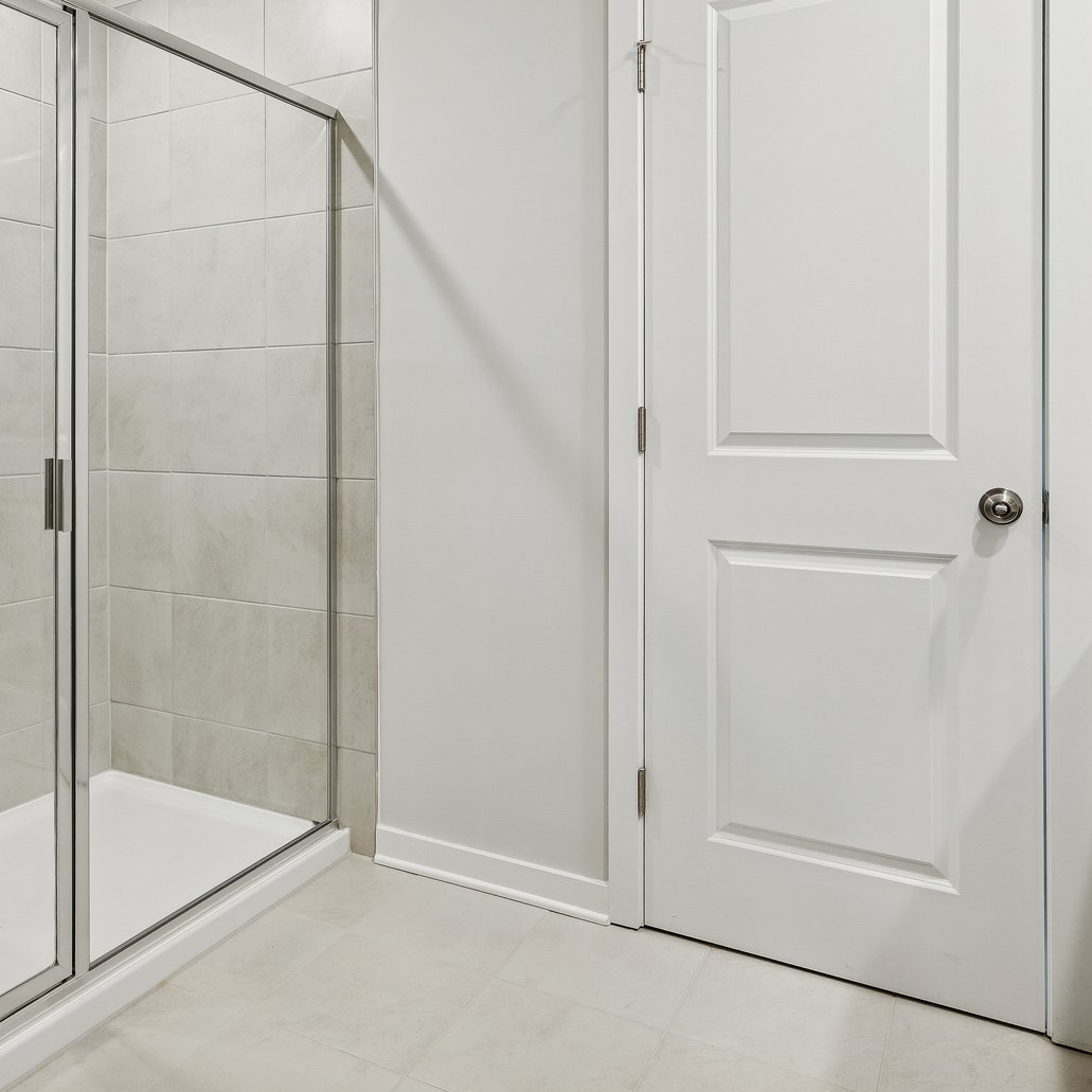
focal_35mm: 27
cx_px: 391
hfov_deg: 58.1
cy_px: 421
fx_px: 964
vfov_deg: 58.5
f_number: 8
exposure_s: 1/6
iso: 400
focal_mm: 16
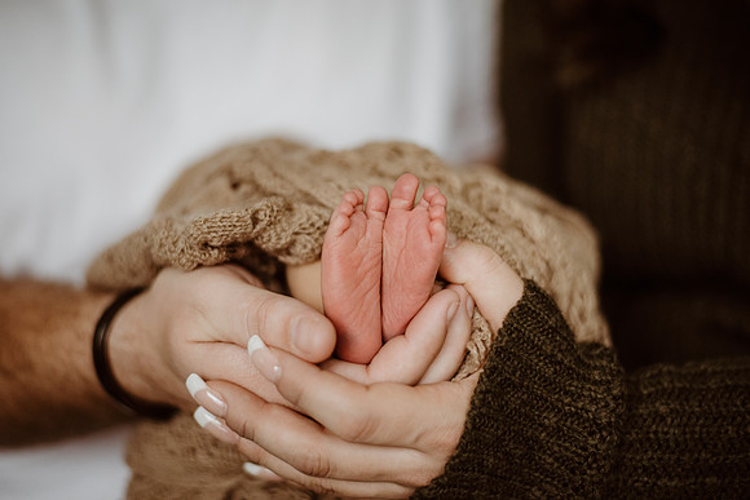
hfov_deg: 39.6
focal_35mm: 50
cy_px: 250
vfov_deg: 27.0
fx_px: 1042
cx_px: 375
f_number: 1.8
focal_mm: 50
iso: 1600
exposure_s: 1/640
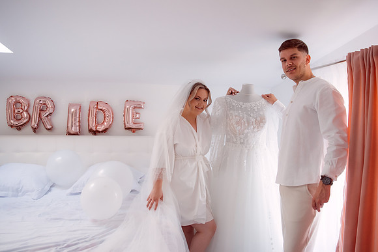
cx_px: 202
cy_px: 111
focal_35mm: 29
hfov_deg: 63.0
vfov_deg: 44.5
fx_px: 308
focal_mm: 24
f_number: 2.8
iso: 800
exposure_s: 1/250
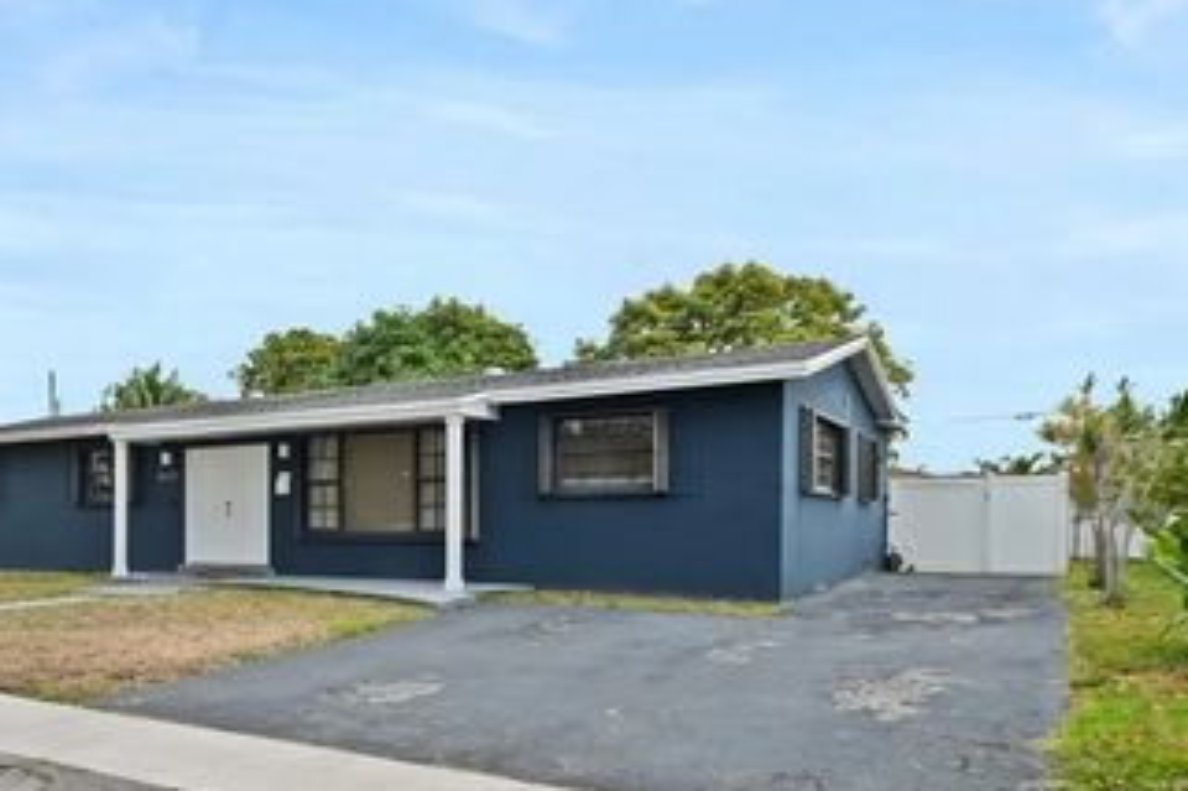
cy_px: 577
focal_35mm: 32
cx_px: 178
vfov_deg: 40.1
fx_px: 1055
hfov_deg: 53.3
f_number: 8
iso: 200
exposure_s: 1/200
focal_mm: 16
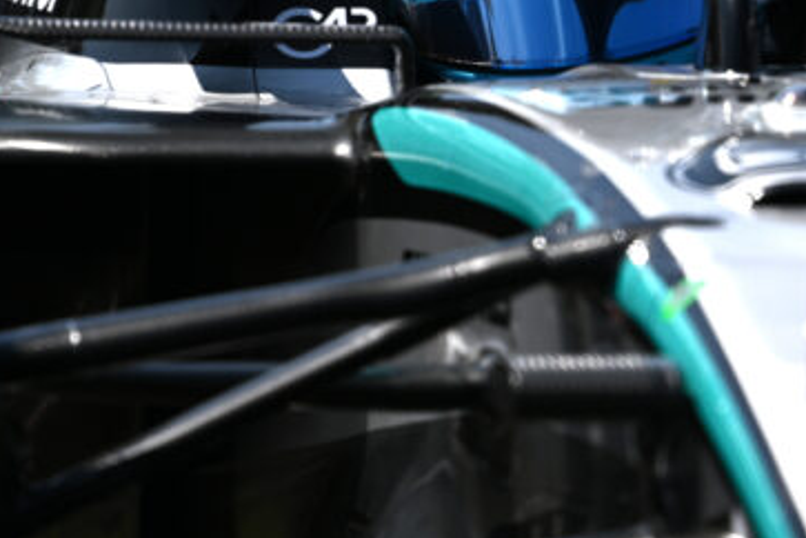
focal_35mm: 1581
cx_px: 580
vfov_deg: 0.9
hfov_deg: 1.3
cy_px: 277
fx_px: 35394
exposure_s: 1/4000
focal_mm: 560
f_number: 4
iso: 100
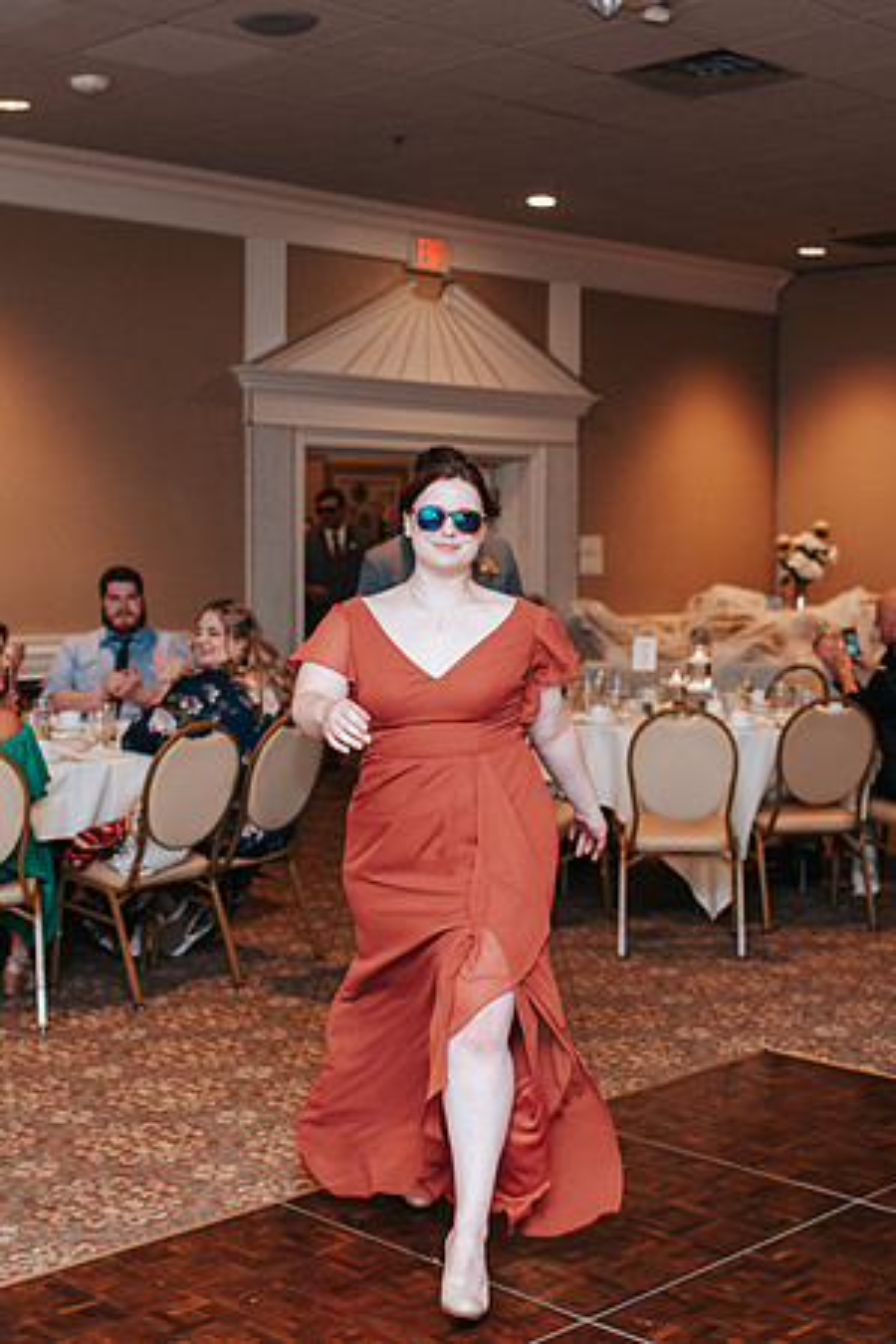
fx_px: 1971
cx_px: 431
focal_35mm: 53
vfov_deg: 37.7
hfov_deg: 25.6
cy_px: 672
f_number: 2.8
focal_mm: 35
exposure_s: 1/160
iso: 1000
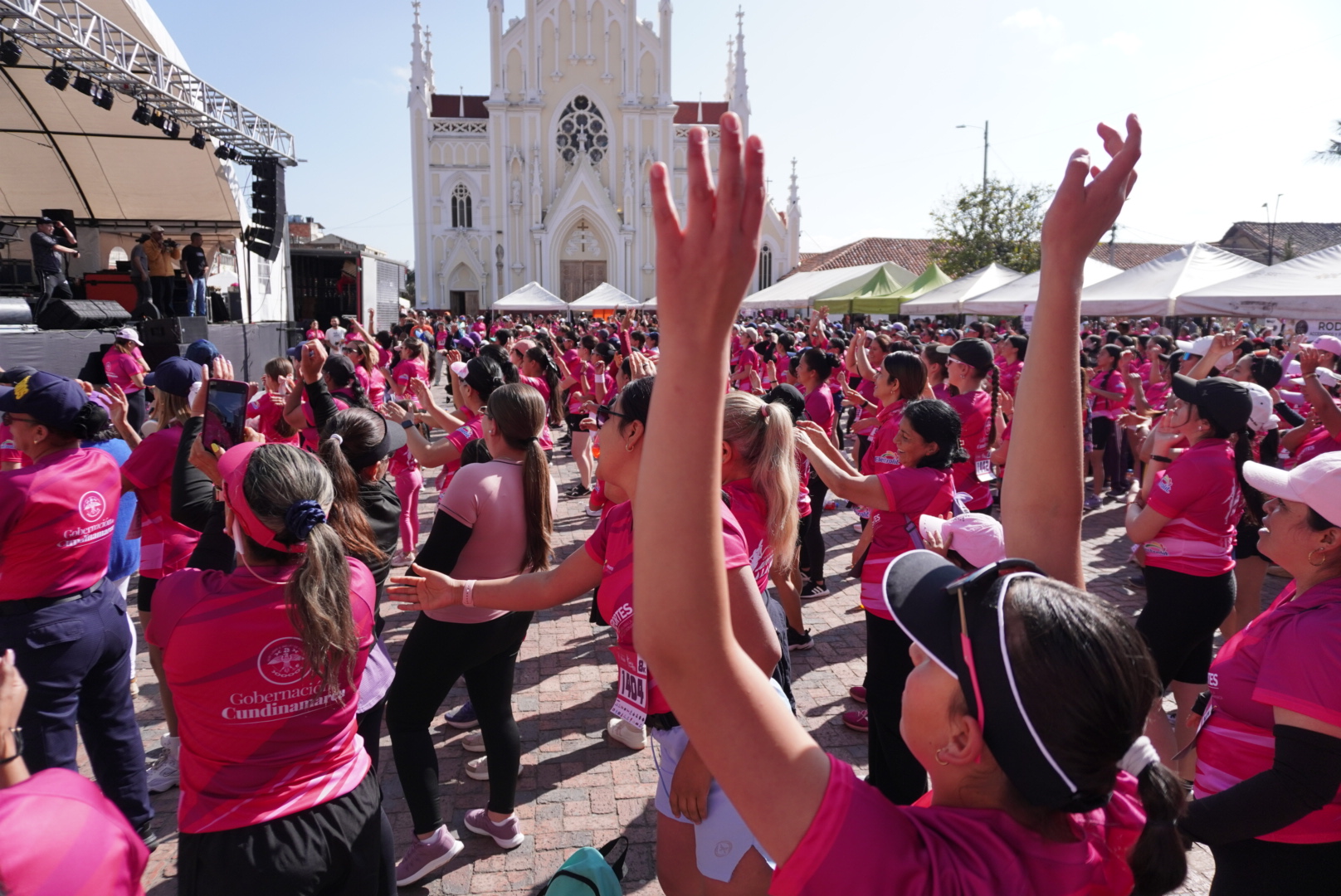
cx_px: 670
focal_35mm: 24
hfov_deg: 73.7
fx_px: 895
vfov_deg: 53.2
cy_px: 448
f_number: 4
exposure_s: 1/2000
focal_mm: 16
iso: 250
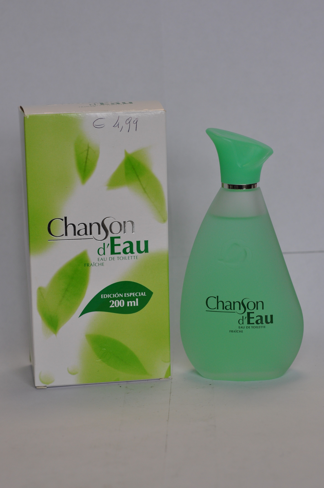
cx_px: 162
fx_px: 1218
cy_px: 244
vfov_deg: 22.6
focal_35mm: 90
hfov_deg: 15.2
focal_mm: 60
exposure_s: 1/320
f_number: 4.5
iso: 400
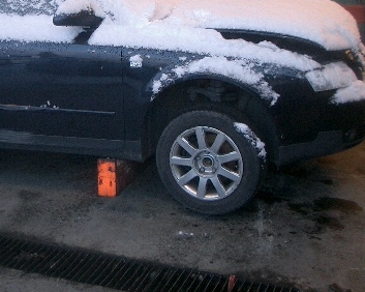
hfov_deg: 29.7
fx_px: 669
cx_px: 63
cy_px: 98
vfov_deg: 24.5
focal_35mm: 62
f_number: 2.6
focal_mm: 5.8
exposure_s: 1/40
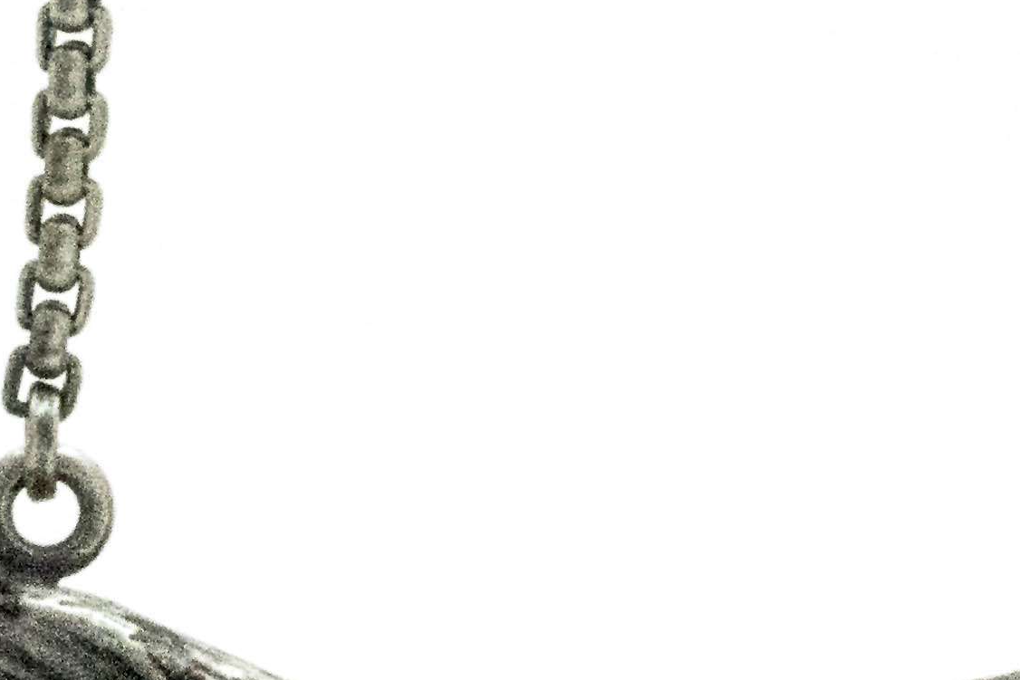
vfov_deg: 3.9
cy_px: 1362
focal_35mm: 353
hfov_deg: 5.8
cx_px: 119
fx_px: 10002
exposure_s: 1/100
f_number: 22
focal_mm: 50
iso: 25600
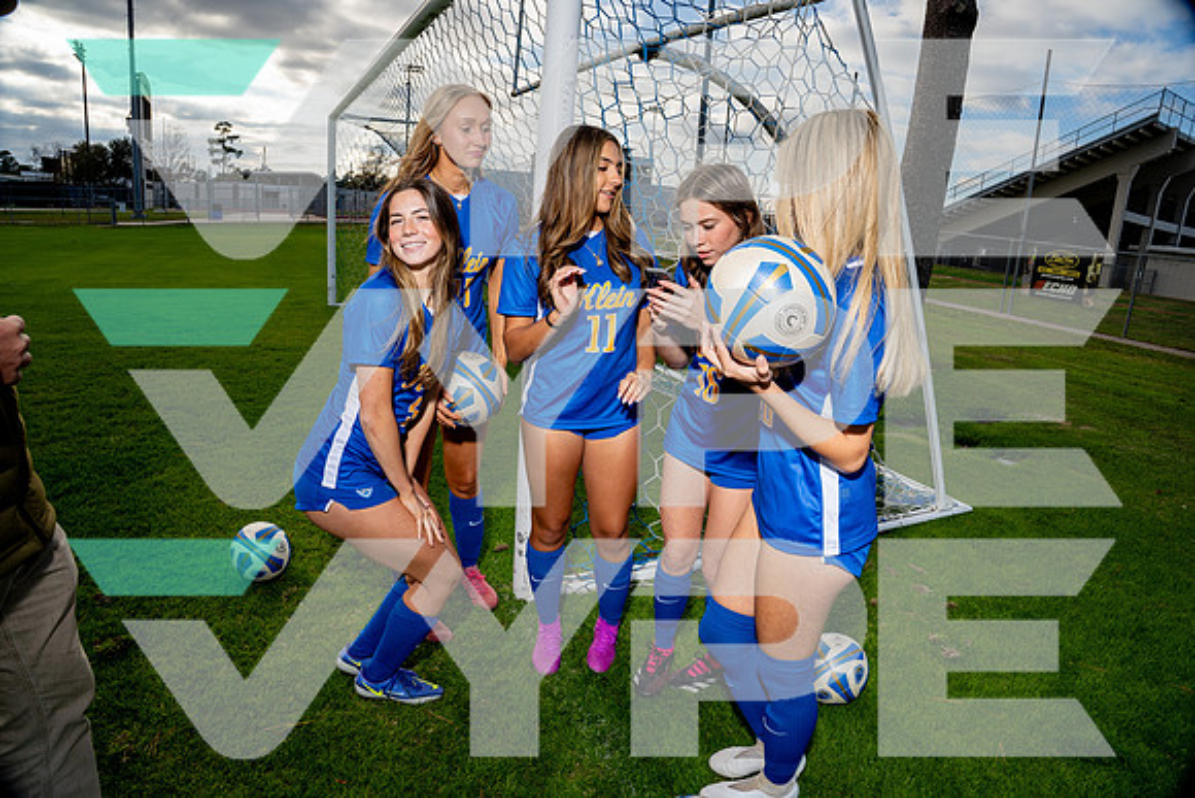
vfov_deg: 62.0
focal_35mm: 20
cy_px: 399
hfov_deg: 84.0
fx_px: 664
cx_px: 598
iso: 100
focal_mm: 20
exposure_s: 1/250
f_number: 7.1
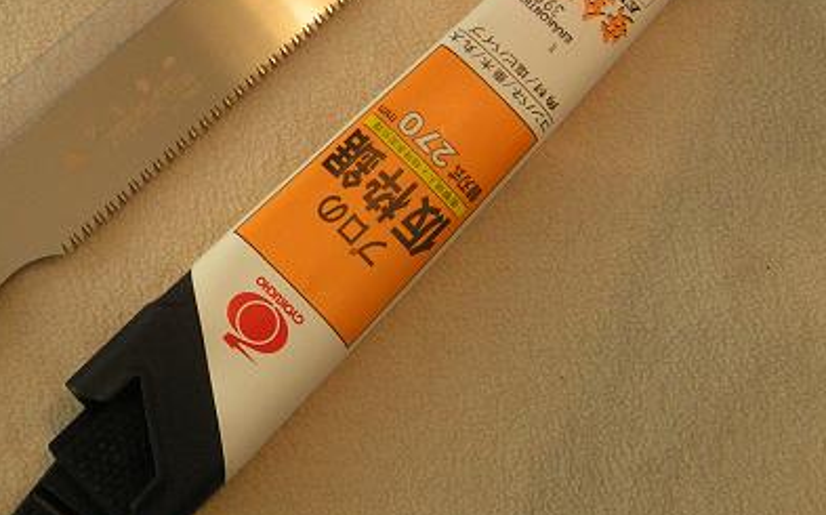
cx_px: 204
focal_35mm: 70
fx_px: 1575
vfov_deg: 18.6
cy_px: 208
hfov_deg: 28.9
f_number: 2.8
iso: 125
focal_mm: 6.3
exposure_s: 1/50
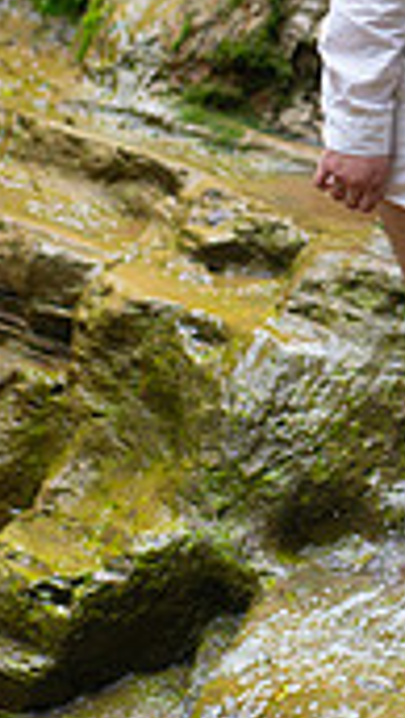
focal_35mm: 137
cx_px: 543
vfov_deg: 15.4
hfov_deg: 8.7
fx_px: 2610
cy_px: 0
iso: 400
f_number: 2.8
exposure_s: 1/1250
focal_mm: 50
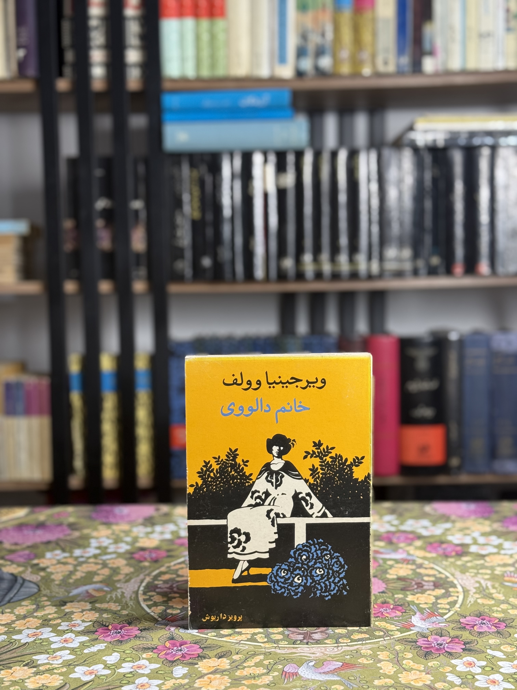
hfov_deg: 30.3
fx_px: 956
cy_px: 345
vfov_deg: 39.7
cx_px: 258
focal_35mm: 48
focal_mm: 6.76
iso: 125
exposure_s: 1/100
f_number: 1.78
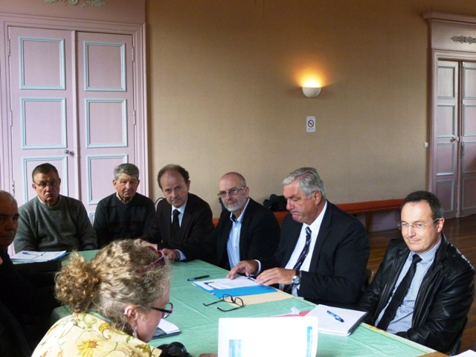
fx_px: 619
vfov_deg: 32.2
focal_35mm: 45
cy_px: 178
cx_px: 238
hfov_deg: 42.1
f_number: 3.9
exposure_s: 1/60
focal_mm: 8
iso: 400
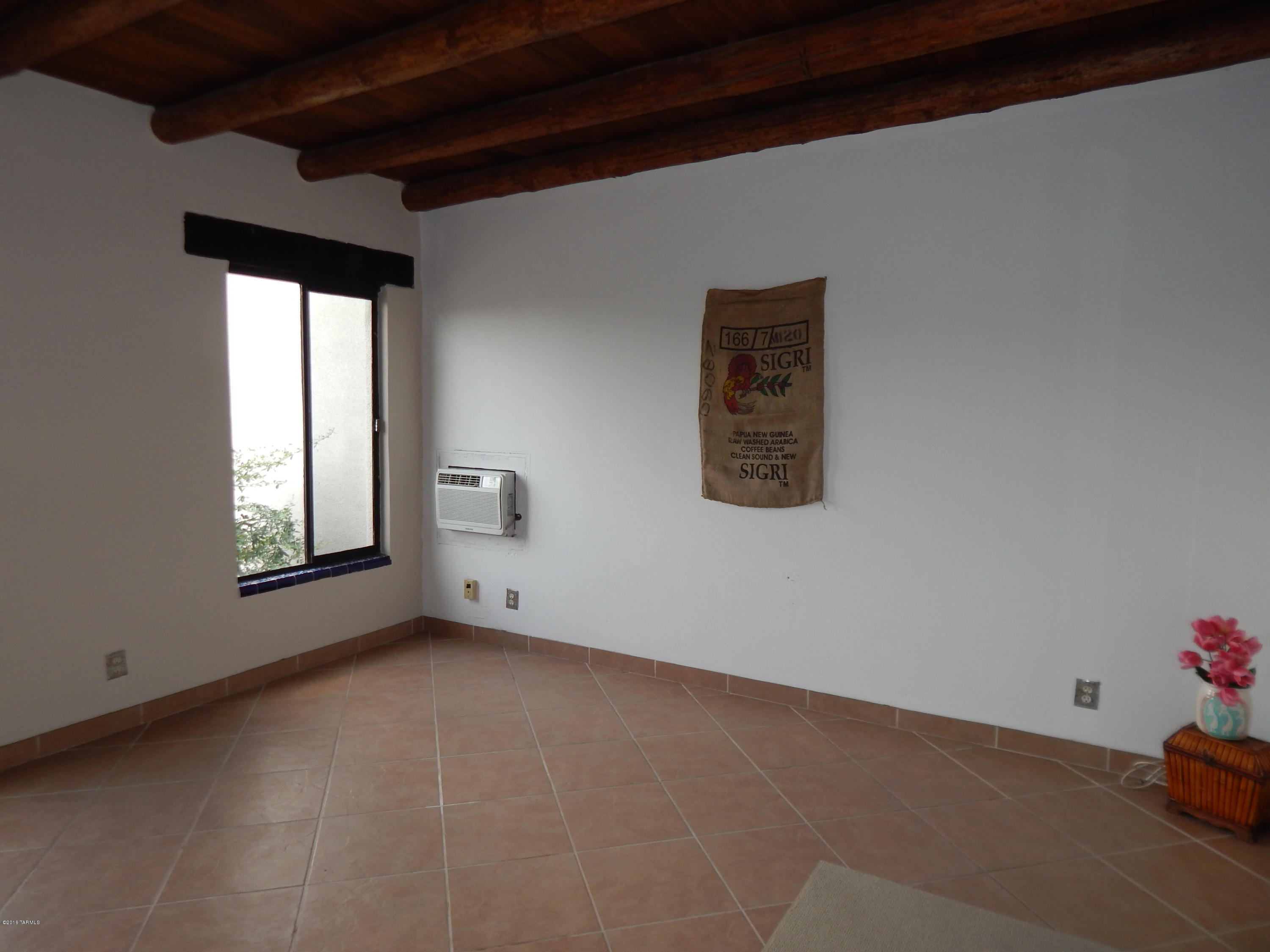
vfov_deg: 58.9
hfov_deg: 73.9
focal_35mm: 23
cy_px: 476
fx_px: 844
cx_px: 635
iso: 125
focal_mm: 4
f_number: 3
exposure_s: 1/60
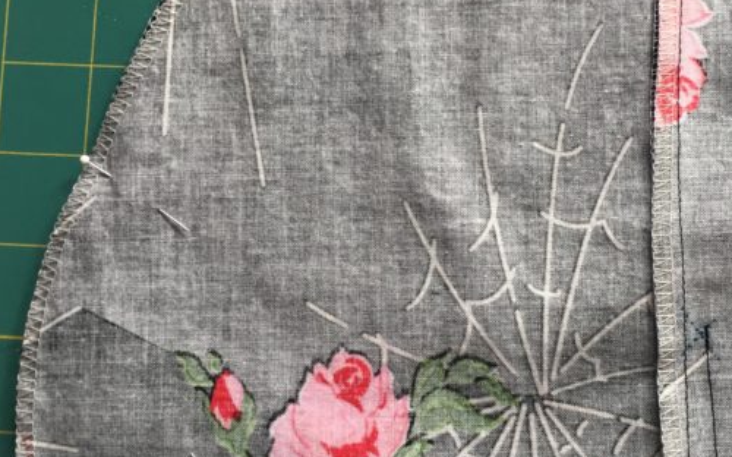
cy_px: 101
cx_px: 536
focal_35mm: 63
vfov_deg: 20.4
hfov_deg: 32.0
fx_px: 1256
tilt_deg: -82.7
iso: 40
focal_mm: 4.15
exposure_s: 1/120
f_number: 2.2
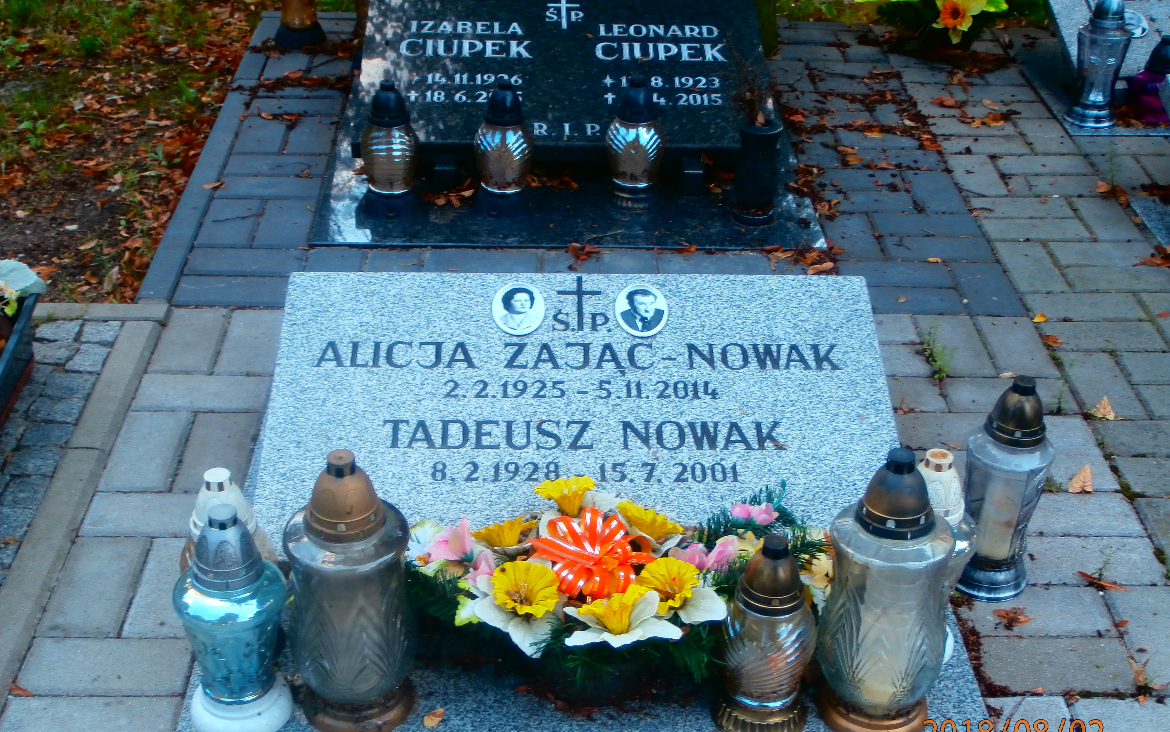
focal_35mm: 50
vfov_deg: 25.8
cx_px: 584
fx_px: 1594
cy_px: 384
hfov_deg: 40.3
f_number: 4.2
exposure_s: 1/80
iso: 100
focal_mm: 8.29
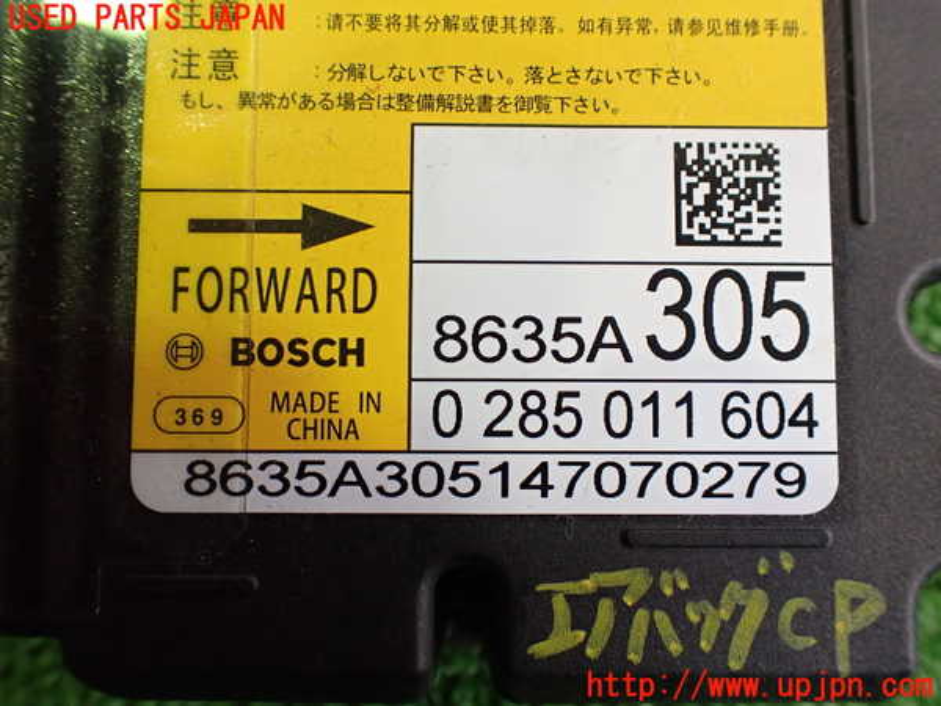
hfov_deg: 60.0
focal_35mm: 30
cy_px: 353
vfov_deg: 46.8
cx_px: 470
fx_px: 816
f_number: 2.3
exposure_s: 1/125
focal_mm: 5.4
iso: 400
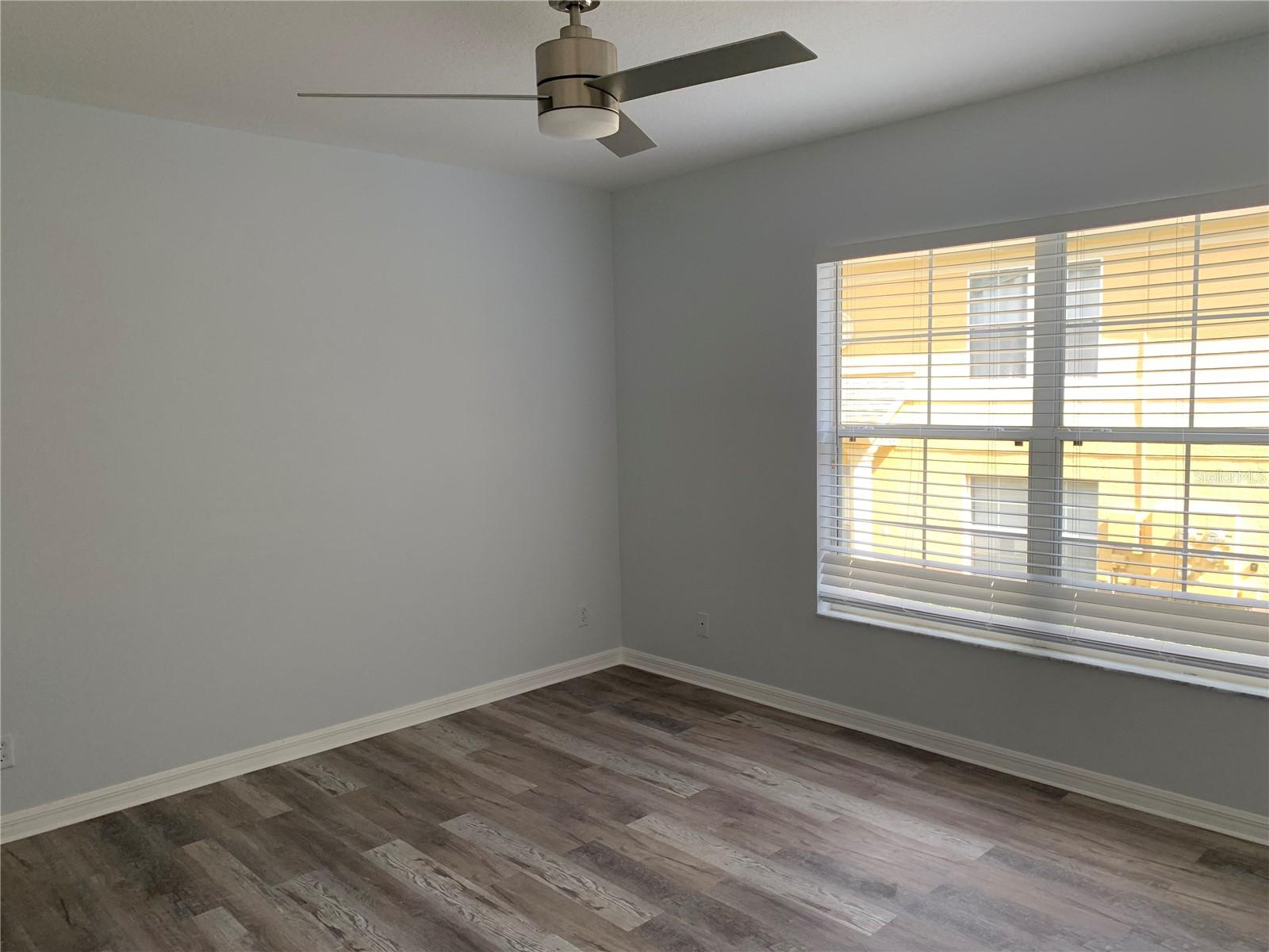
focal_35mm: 26
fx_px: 953
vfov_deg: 53.1
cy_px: 476
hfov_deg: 67.3
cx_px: 634
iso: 32
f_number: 1.8
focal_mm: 4.25
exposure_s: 1/121
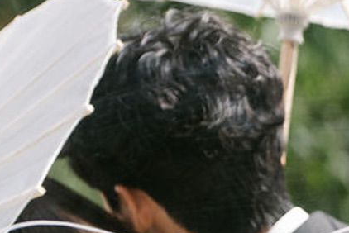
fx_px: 4482
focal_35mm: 462
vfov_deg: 3.0
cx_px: 705
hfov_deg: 4.4
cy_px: 434
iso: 160
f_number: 2.2
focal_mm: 65
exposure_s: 1/800
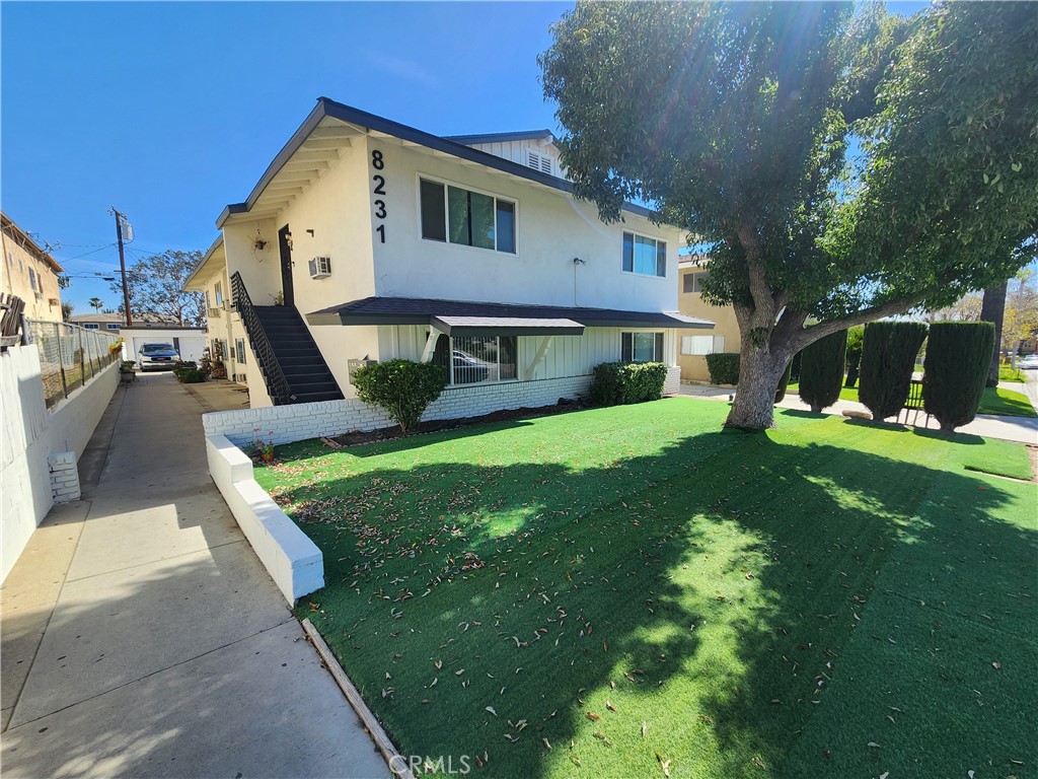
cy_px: 390
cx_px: 519
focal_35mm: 13
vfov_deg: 89.9
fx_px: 390
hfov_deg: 106.2
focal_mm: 2.2
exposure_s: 1/1090
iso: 50
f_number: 2.2
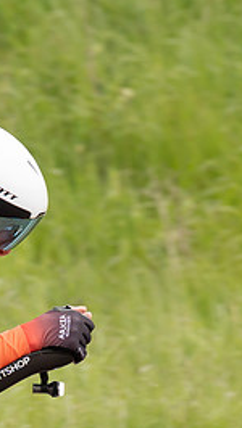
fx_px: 12547
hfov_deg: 1.1
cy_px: 146
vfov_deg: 2.0
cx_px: -173
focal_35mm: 1102
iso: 200
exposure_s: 1/800
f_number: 4
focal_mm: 182
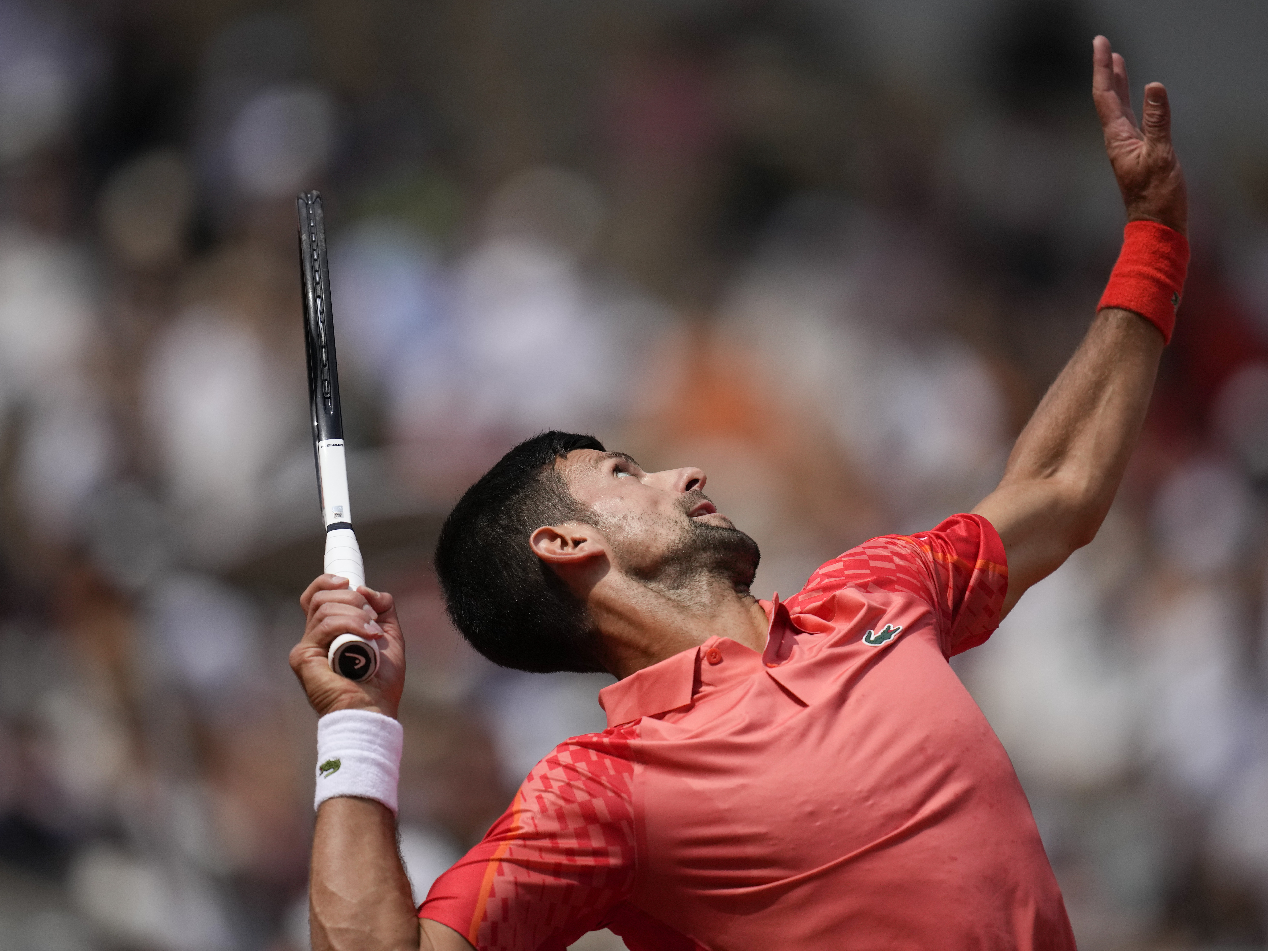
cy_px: 475
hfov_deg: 4.6
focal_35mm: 433
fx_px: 15861
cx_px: 664
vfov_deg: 3.4
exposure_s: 1/32000
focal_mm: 400
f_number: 2.8
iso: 1250
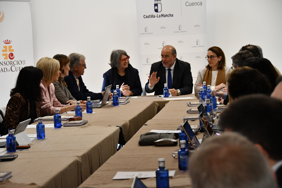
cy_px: 94
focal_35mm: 97
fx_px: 760
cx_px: 141
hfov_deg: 21.0
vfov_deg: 14.1
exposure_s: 1/250
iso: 2200
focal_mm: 65
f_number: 5
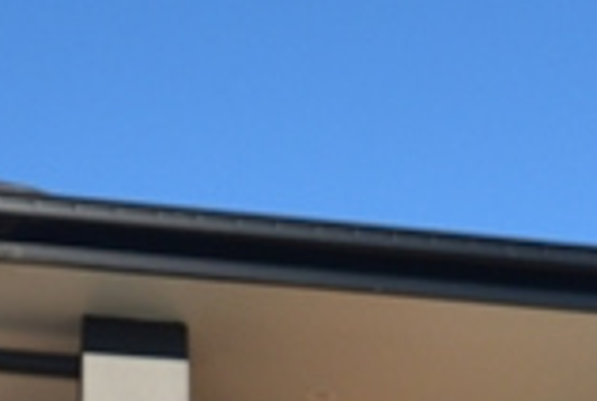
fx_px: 1612
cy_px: 1061
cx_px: 639
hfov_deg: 20.1
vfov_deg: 11.1
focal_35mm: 97
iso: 220
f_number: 4
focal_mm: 10
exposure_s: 1/60
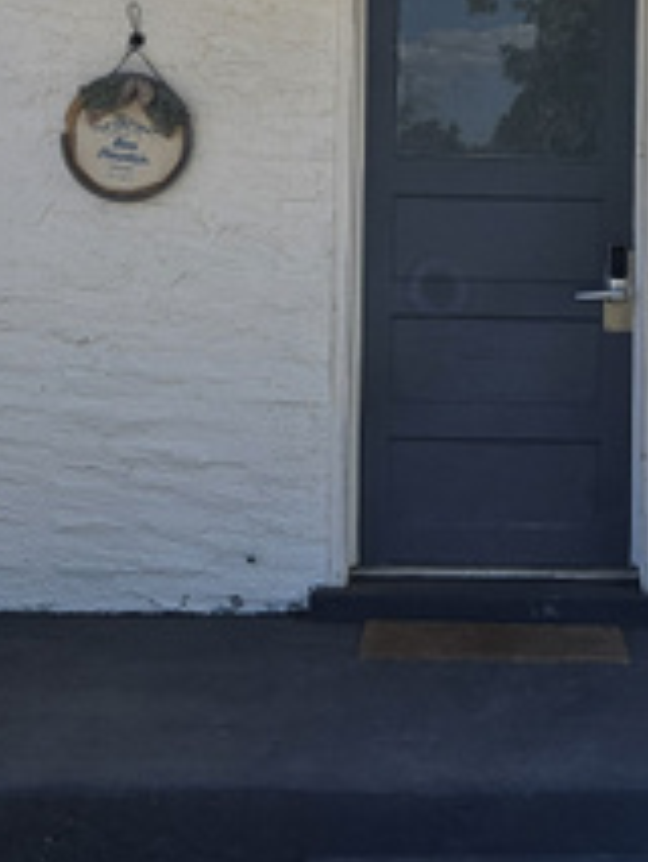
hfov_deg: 17.6
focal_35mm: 83
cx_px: 526
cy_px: 158
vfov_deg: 23.2
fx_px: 2070
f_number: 1.8
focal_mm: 5.4
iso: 32
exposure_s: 1/2000
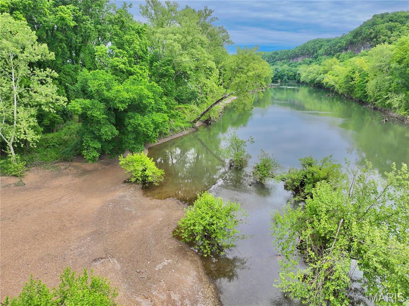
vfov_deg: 56.7
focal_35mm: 24
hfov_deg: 71.6
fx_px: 283
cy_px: 153
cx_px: 204
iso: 240
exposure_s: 1/1600
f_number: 2.8
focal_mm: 12.29
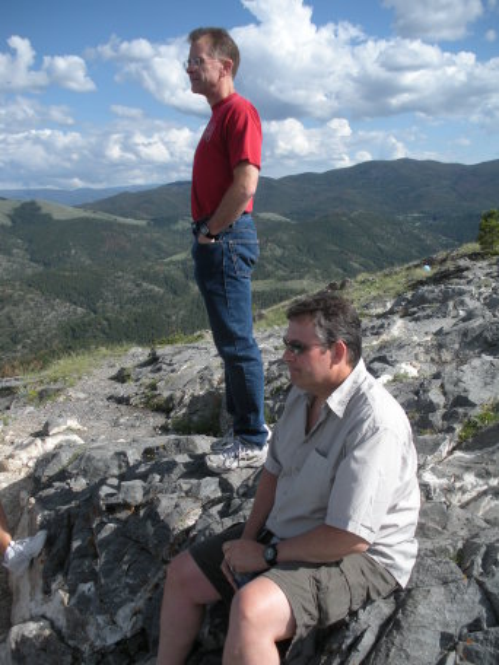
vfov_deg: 51.4
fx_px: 692
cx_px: 250
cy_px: 332
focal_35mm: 36
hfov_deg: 39.7
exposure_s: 1/758
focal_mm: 6.3
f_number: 3.5
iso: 64
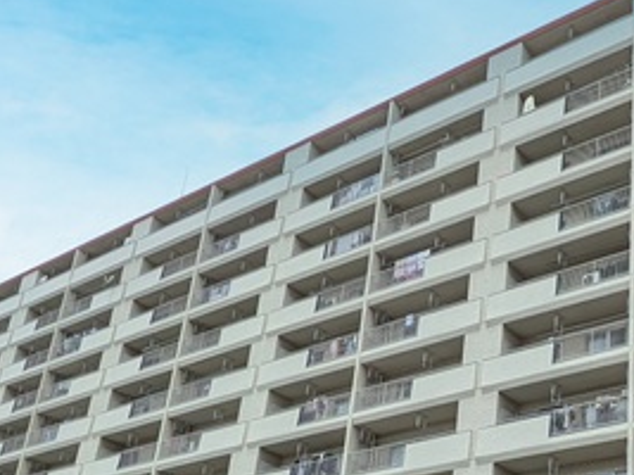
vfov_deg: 27.7
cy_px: 454
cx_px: 556
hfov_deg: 36.2
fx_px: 915
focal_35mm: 50
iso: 50
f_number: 2.2
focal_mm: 1.83
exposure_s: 1/1284
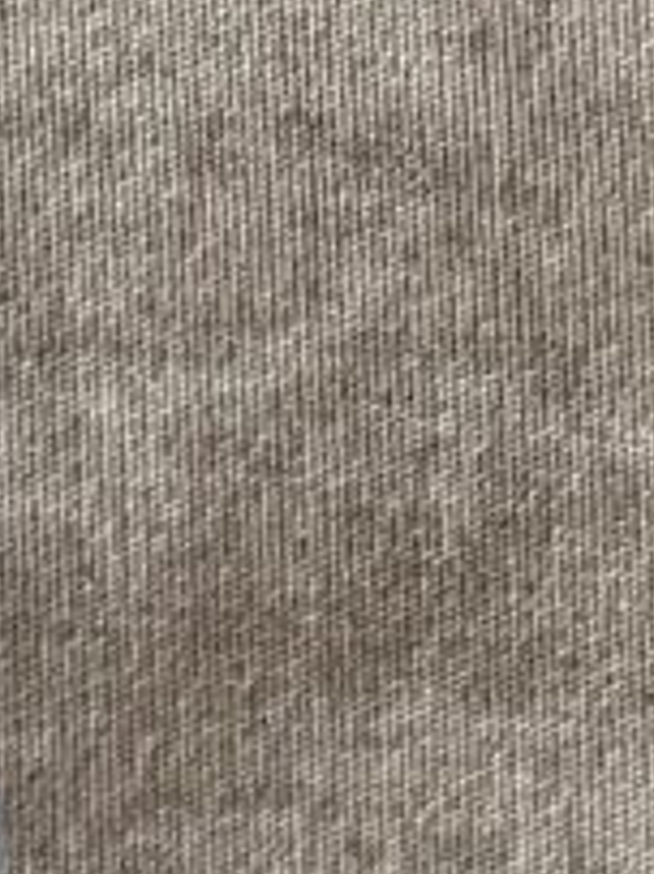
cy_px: 2080
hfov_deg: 10.4
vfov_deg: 12.7
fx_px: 3051
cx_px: -951
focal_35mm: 121
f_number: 1.78
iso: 400
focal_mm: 6.76
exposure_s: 1/60
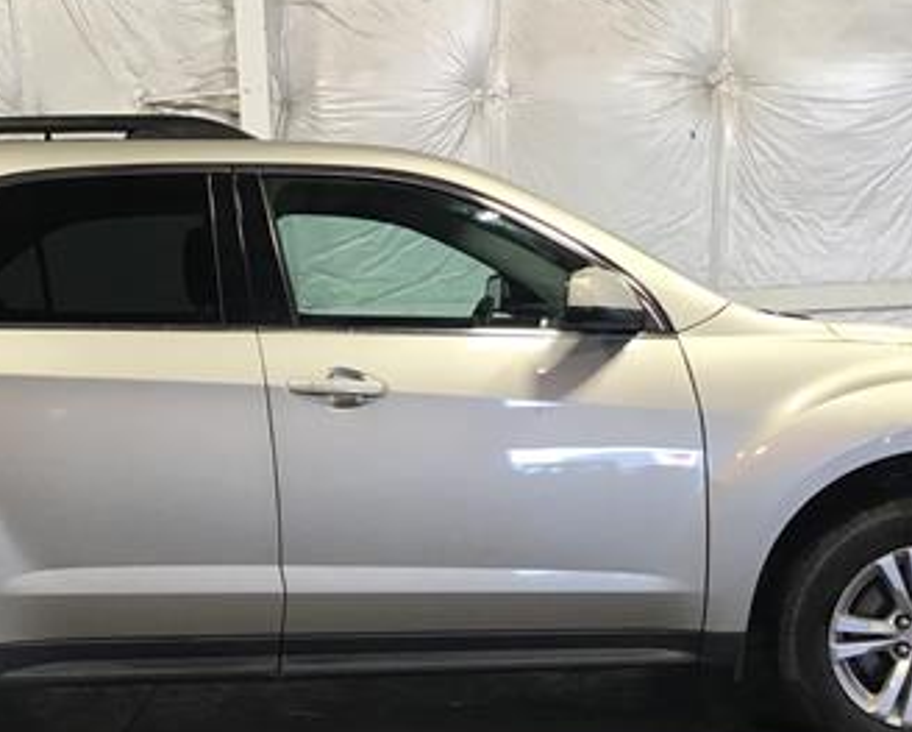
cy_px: 543
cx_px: 334
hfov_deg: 31.8
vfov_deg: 25.6
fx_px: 1594
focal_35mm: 59
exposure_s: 1/30
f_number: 2.4
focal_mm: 3.3
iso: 50
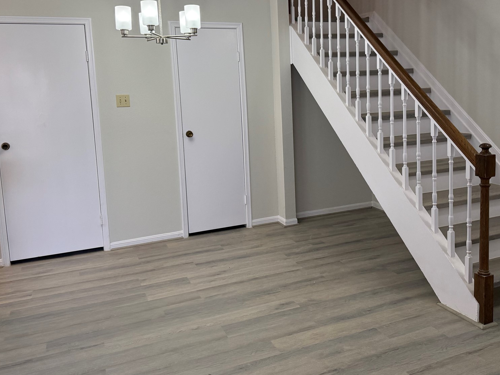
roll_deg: +2.0
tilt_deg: -7.0
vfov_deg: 42.7
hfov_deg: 55.2
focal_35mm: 33
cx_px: 280
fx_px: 477
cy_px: 145
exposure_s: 1/240
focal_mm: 6.76
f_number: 1.78
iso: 200
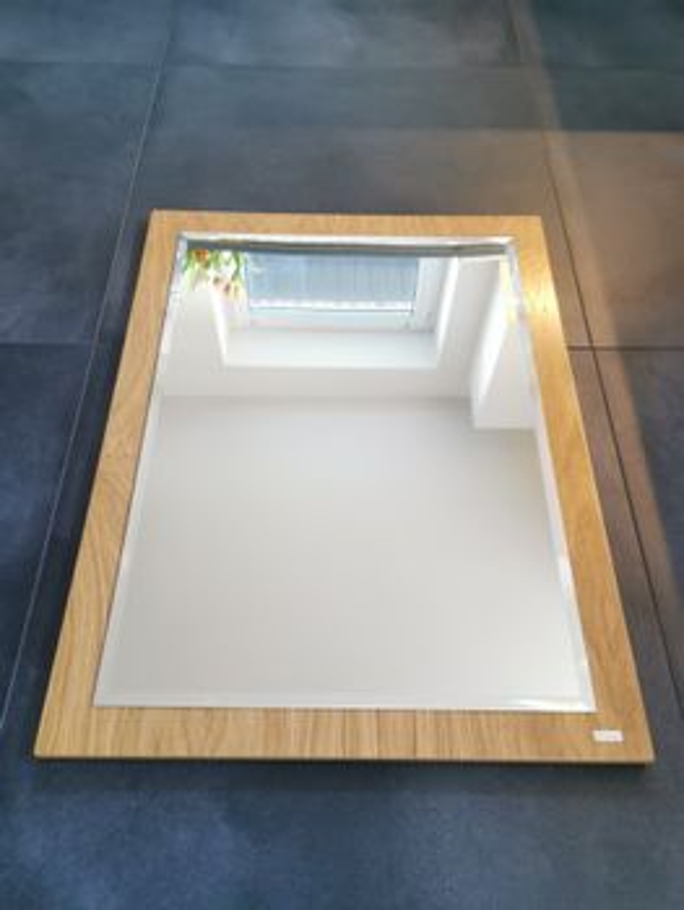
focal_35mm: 27
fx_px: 710
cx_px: 342
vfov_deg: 65.3
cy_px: 455
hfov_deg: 51.4
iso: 320
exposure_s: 1/33.3
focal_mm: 5.58
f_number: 1.8
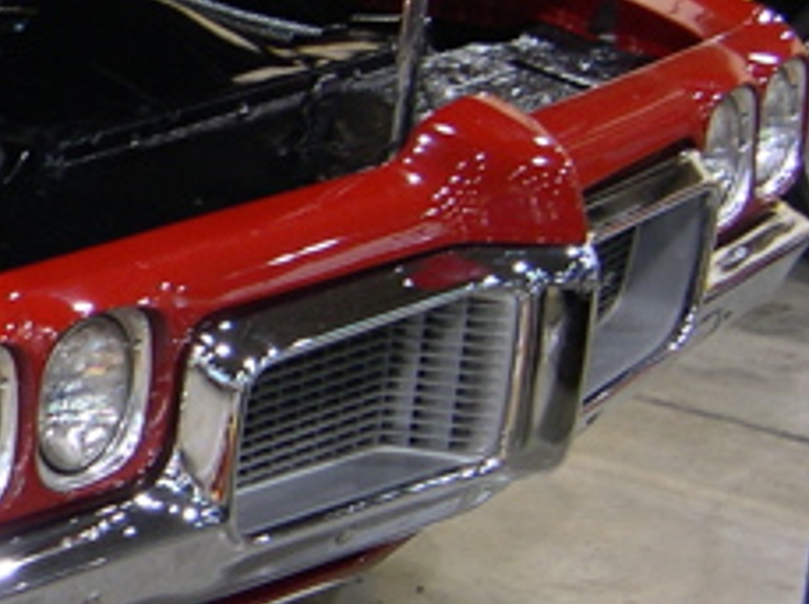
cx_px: -555
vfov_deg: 11.1
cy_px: 240
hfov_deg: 13.6
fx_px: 3103
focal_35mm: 133
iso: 100
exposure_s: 1/15.8
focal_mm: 8
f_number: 2.8
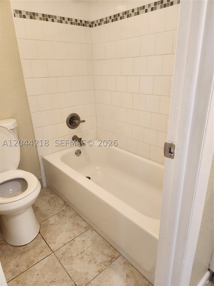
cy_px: 143
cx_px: 107
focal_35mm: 23
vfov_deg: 73.9
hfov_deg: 58.9
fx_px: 190
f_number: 1.8
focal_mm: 5.4
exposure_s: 1/120
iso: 200
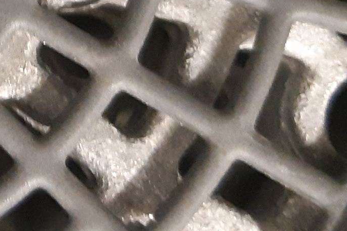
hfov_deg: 21.4
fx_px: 781
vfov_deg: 15.4
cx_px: -163
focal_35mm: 81
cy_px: -128
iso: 400
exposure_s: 1/25
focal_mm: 3.93
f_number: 1.7
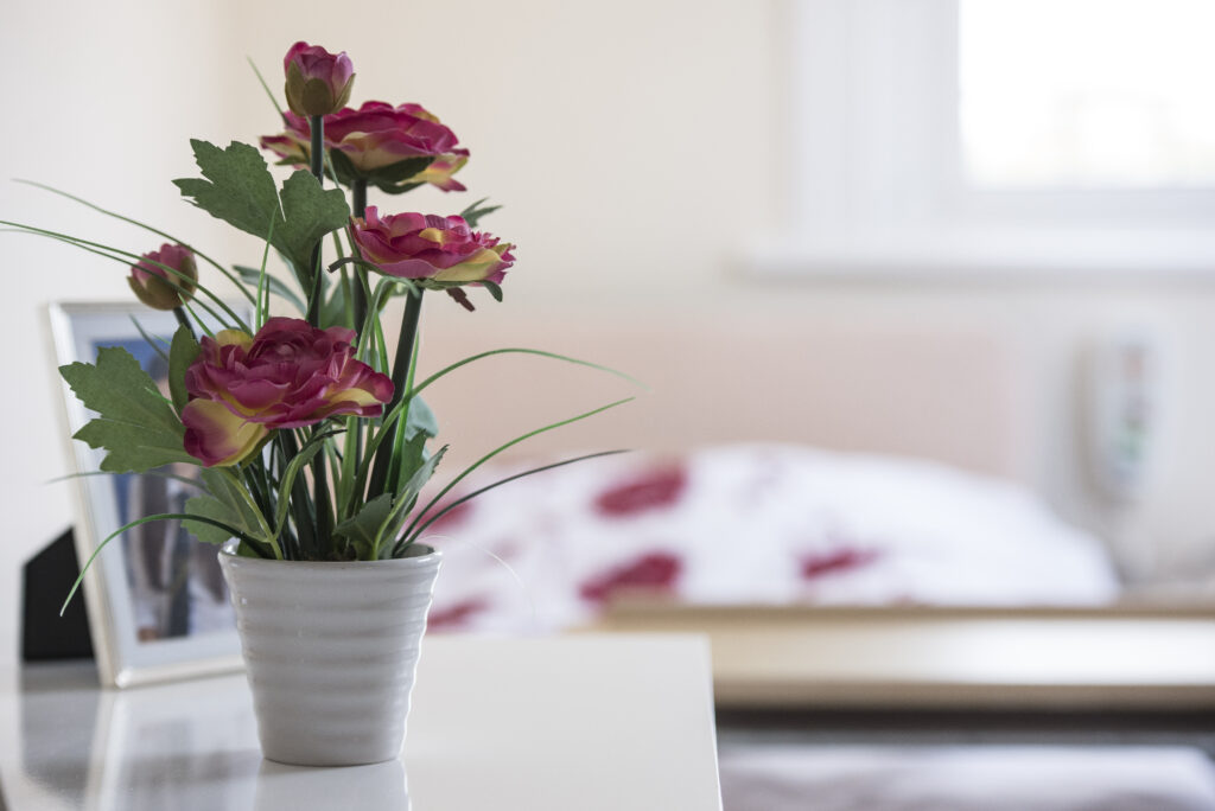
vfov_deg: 13.7
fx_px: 3377
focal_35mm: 100
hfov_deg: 20.4
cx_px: 608
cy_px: 406
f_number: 4
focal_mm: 100
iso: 1600
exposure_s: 1/320
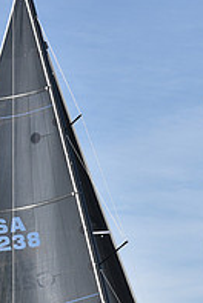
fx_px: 1736
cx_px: 127
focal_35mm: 206
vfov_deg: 9.9
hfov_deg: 6.7
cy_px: 331
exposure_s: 1/800
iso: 200
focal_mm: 70
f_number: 9
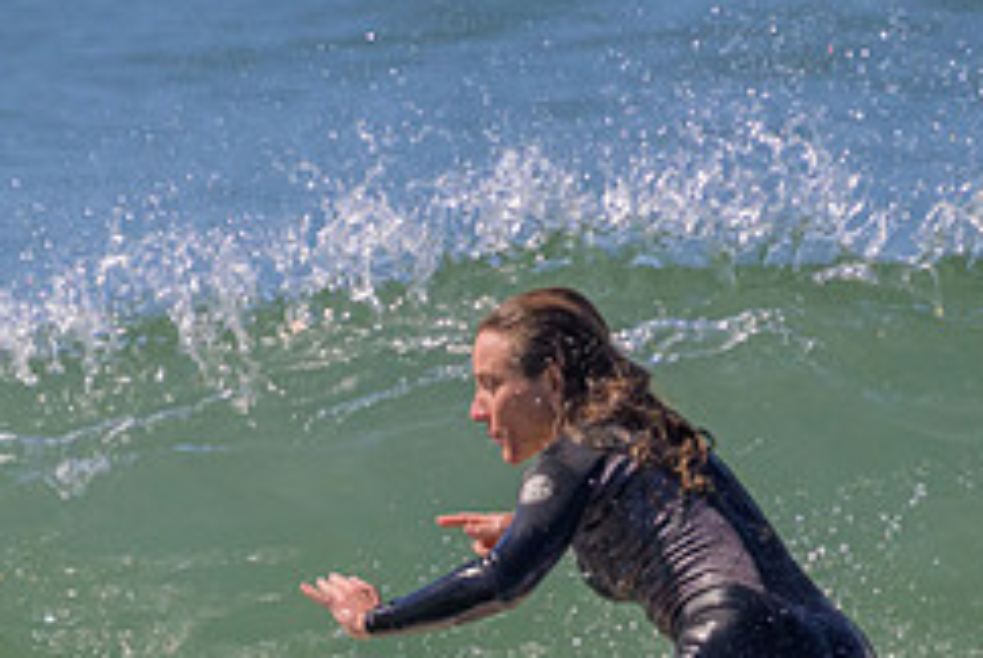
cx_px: 195
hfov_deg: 0.9
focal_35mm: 2333
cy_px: 595
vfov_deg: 0.6
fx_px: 63780
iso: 1000
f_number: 11
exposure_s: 1/2000
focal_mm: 800
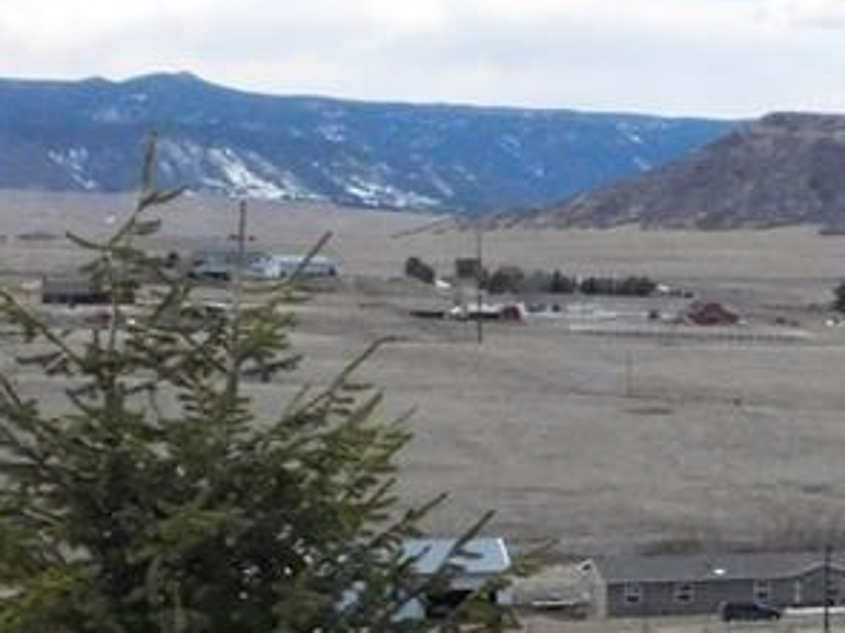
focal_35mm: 125
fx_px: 3050
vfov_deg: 11.8
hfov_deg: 14.2
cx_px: 1441
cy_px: 463
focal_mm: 6.3
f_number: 7
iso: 800
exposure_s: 1/1500
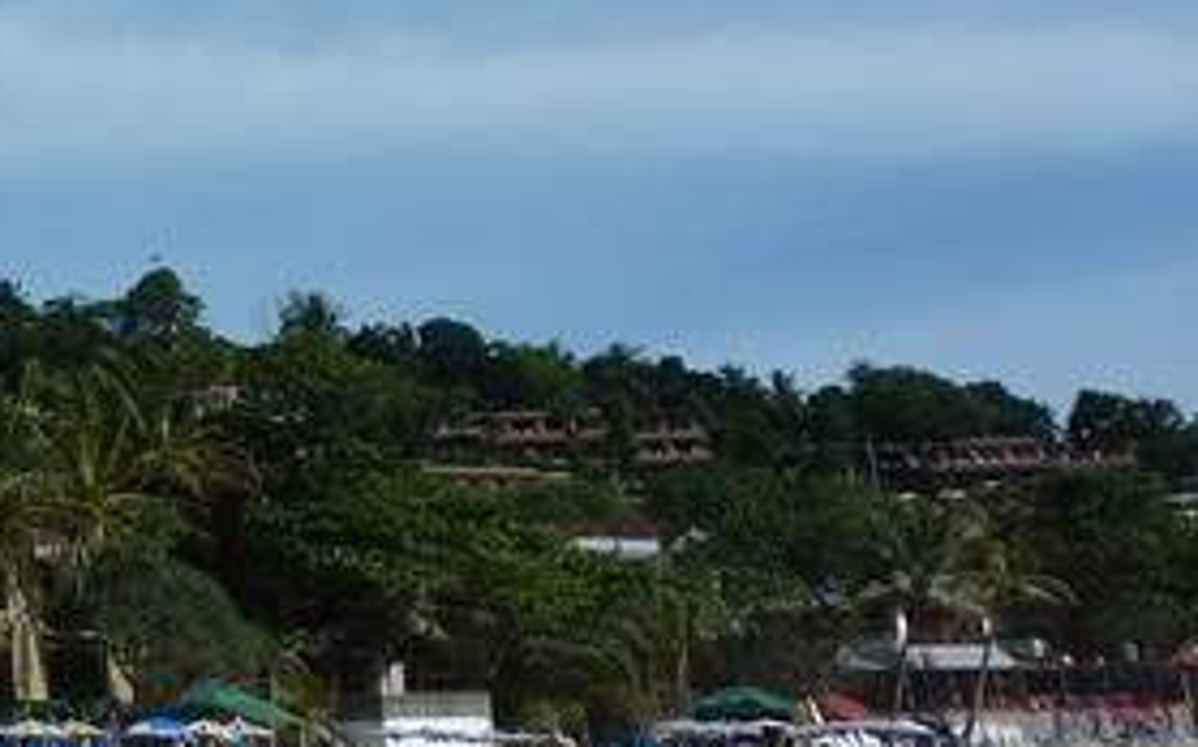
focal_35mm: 76
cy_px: 39
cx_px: -236
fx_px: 2480
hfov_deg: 24.6
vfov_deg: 16.8
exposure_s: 1/640
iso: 80
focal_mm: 4.1
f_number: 5.6
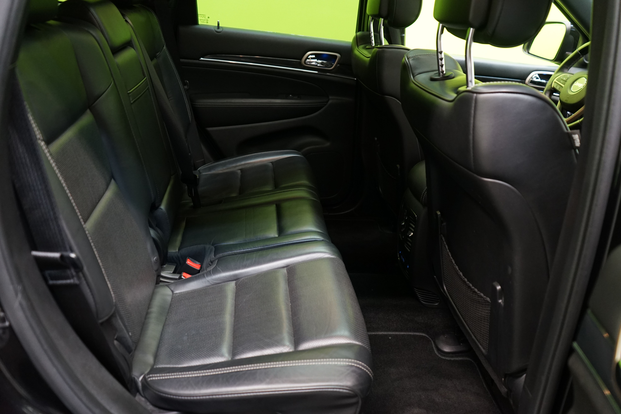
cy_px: 207
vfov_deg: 46.4
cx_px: 310
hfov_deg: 65.5
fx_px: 483
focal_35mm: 28
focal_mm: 28
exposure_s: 1/30
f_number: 3.5
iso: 1600
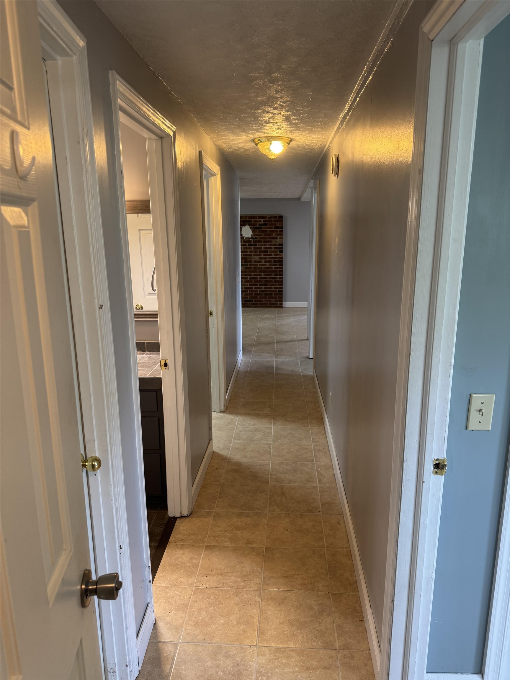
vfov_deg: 71.6
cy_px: 340
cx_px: 255
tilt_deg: -12.9
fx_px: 471
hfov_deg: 56.8
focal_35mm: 24
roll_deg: +1.1
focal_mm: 6.76
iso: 160
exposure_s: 1/60
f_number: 1.78
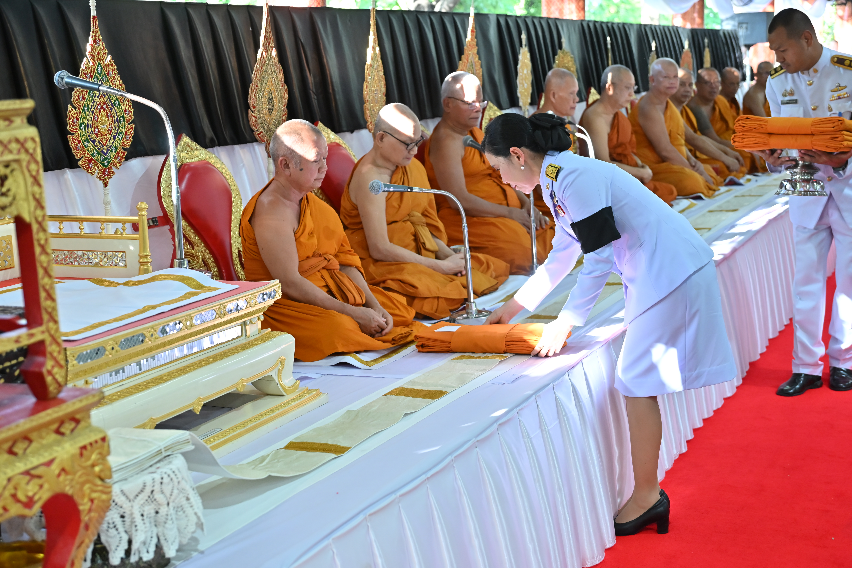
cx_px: 426
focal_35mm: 52
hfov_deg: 38.2
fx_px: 1231
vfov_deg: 26.0
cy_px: 284
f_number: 4
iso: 1600
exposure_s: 1/200
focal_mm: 52
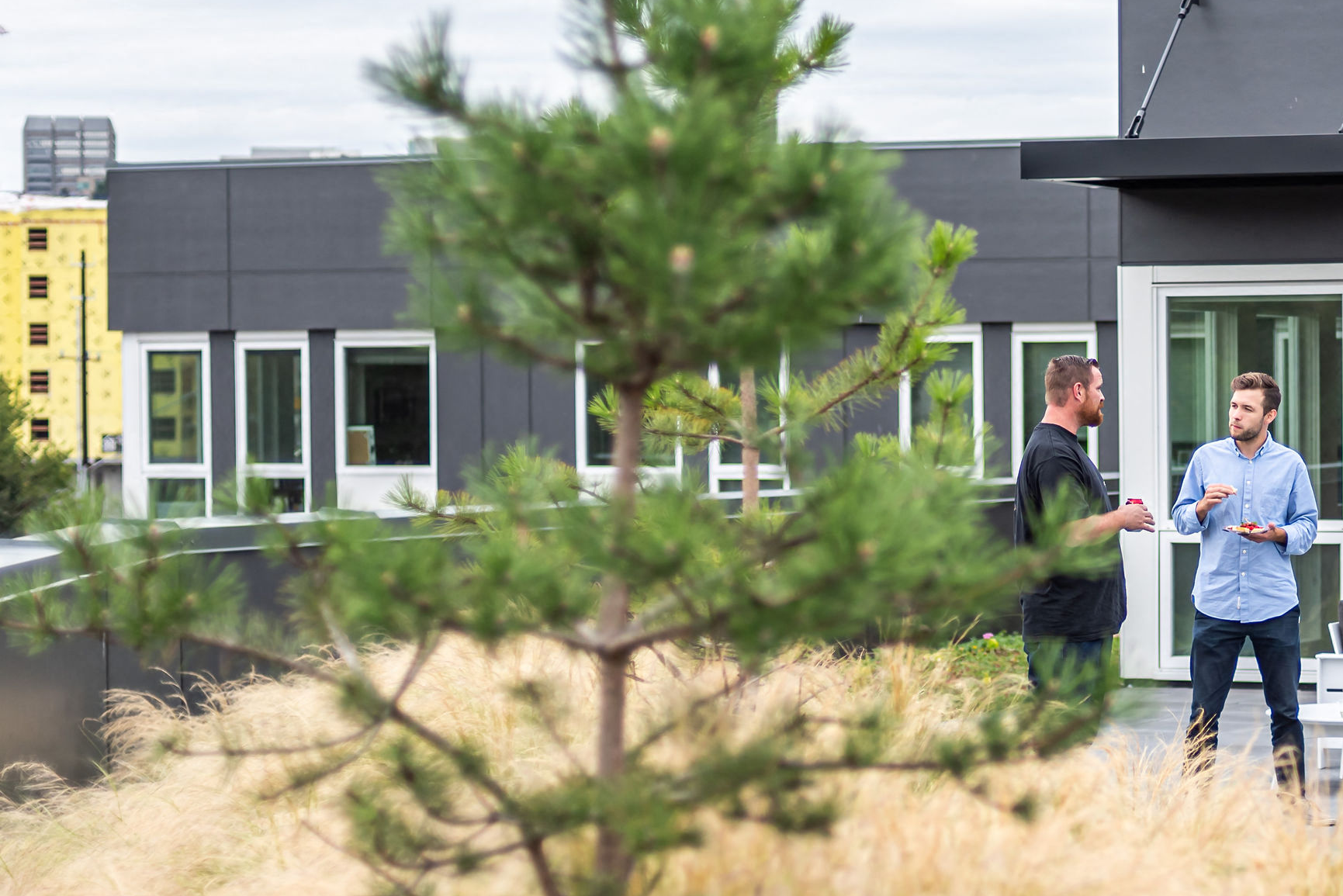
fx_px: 3881
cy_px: 488
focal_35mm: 104
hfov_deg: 19.2
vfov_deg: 13.2
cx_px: 1272
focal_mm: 50
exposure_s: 1/2000
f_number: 2
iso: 100
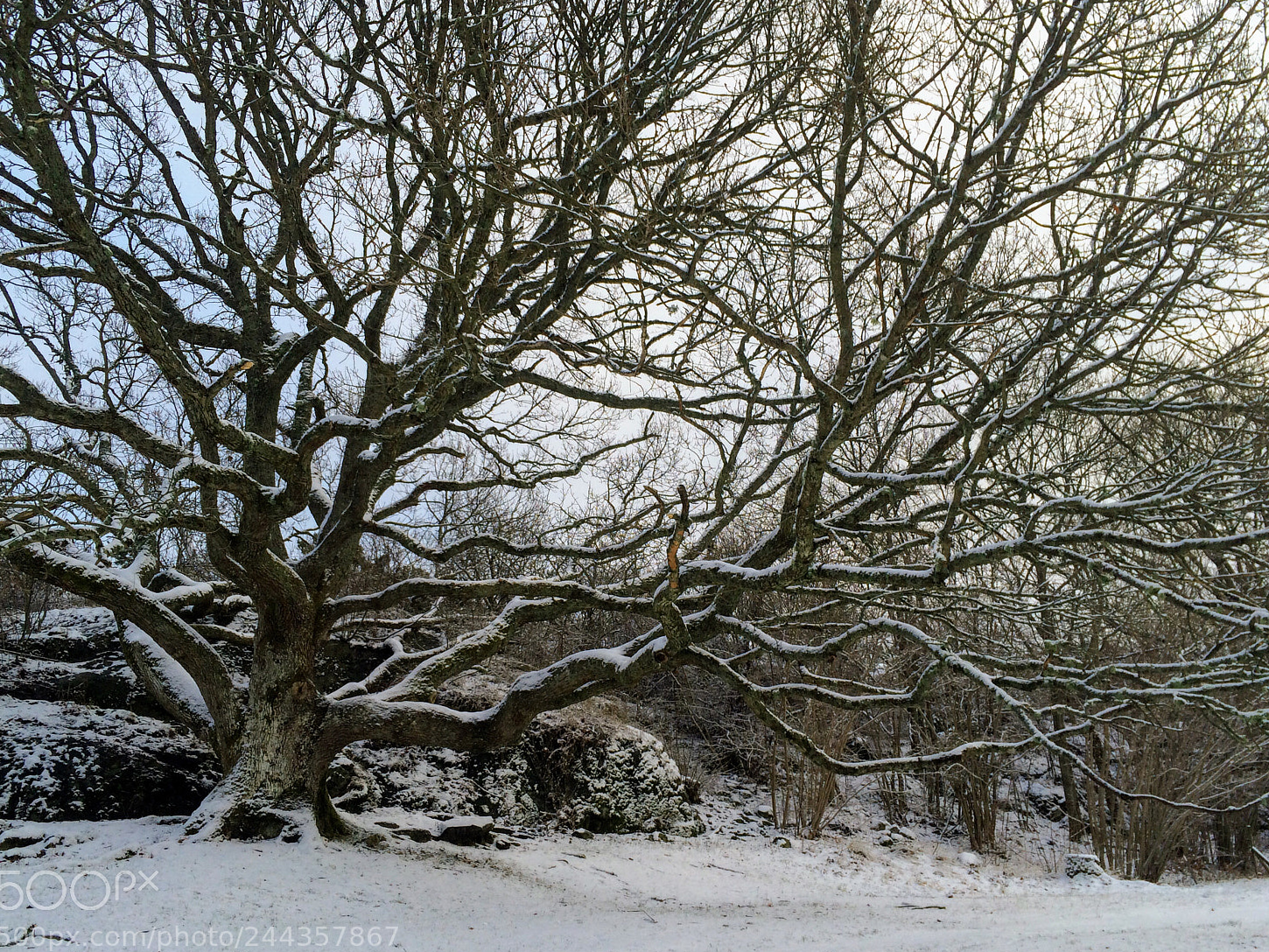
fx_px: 1173
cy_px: 480
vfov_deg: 44.2
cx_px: 642
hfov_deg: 56.8
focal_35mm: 32
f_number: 2.2
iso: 32
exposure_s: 1/488
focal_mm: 4.15
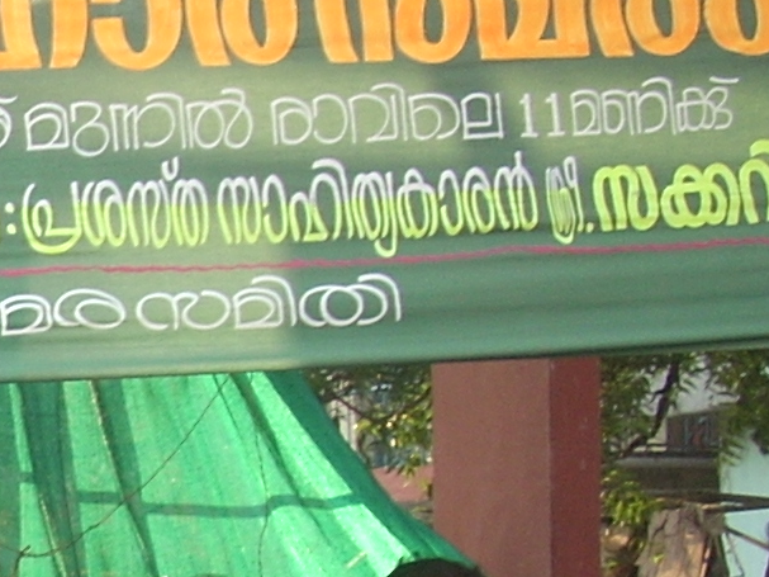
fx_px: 3465
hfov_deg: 11.5
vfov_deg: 9.4
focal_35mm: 156
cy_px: 675
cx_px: -746
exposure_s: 1/62.6
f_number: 2.8
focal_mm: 6.2
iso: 64
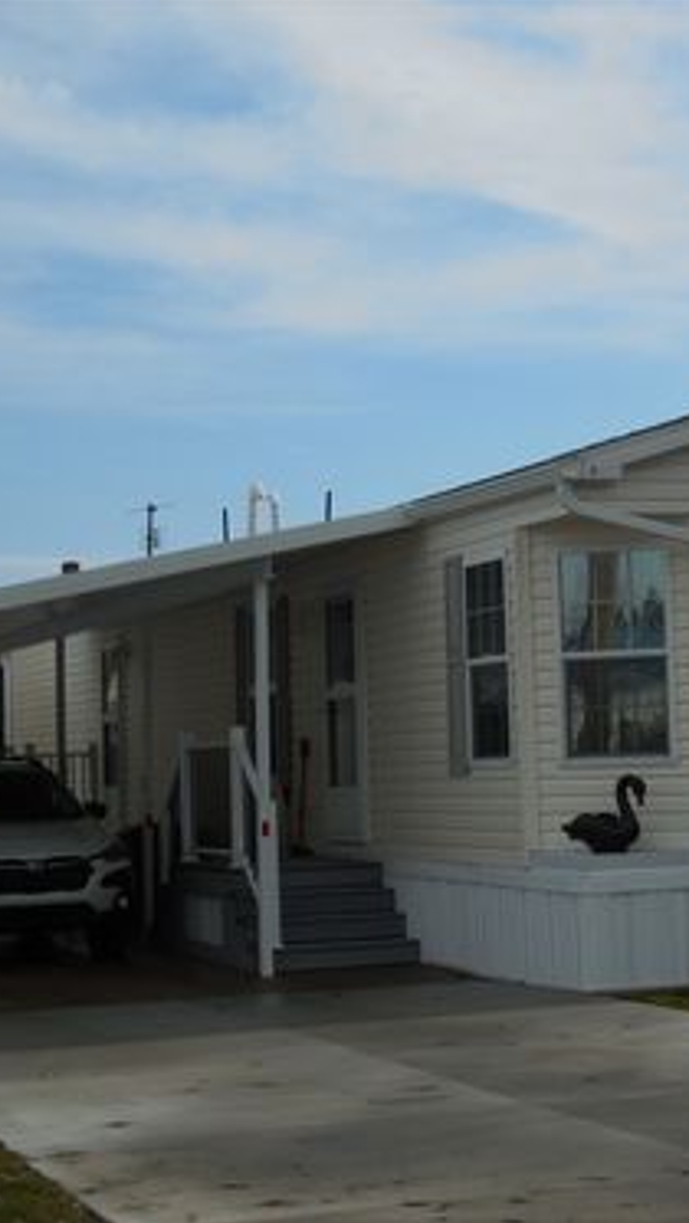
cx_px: 505
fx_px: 2467
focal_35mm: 76
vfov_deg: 27.9
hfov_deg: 15.8
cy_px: 612
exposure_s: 1/1600
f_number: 4.3
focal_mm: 9.4
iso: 125
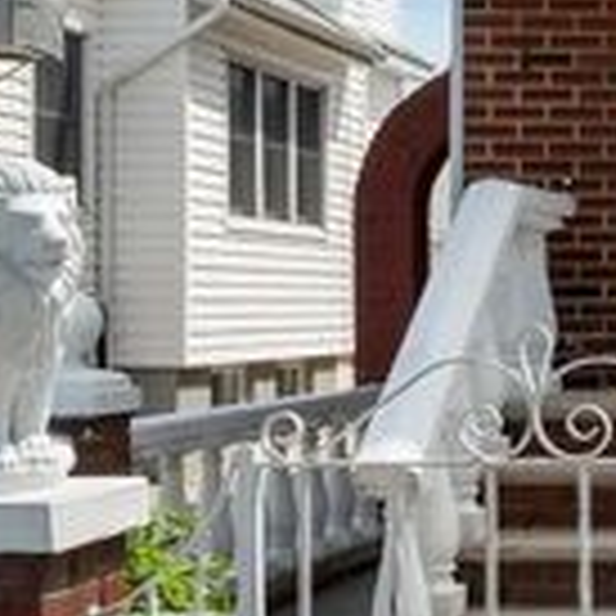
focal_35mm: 89
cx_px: 1039
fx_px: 1792
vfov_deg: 19.5
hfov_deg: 16.8
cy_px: 357
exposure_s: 1/80
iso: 250
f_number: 10
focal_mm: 14
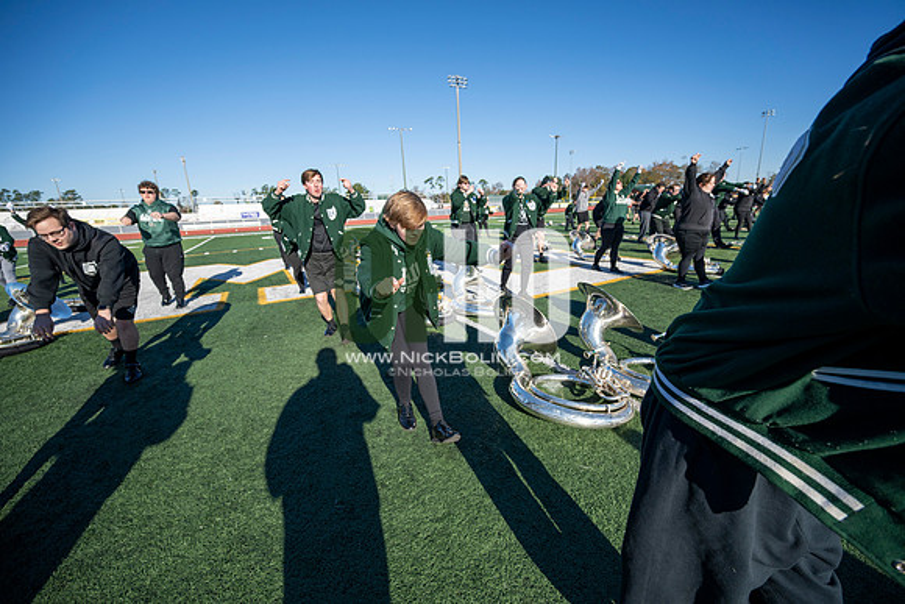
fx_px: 352
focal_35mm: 14
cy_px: 302
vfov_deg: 81.2
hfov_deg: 104.2
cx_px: 452
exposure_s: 1/2000
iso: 160
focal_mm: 14
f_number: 4
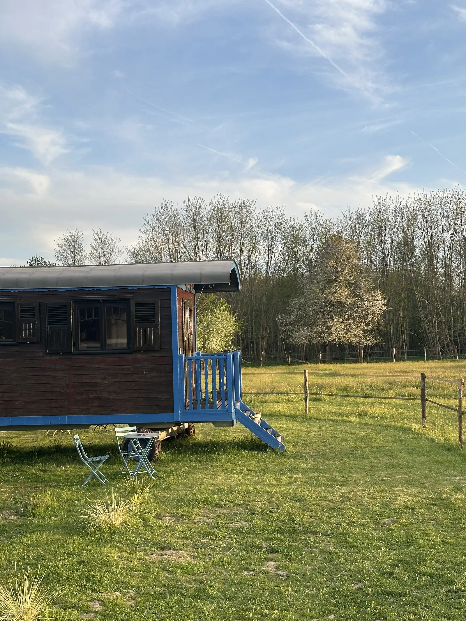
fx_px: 861
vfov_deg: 39.7
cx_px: 233
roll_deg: +0.4
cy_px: 310
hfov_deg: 30.3
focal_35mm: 48
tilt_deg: +2.4
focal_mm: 6.86
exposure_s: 1/785
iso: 64
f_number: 1.78
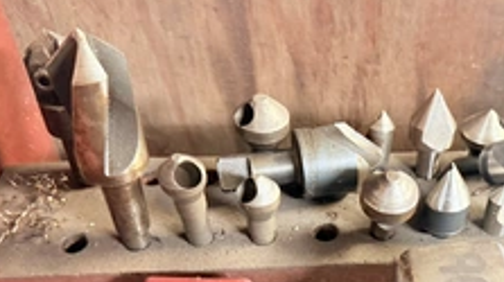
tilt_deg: -49.9
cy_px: 235
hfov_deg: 42.6
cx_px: 366
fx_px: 628
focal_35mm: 47
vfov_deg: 24.9
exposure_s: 1/60
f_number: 1.78
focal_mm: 6.76
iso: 500
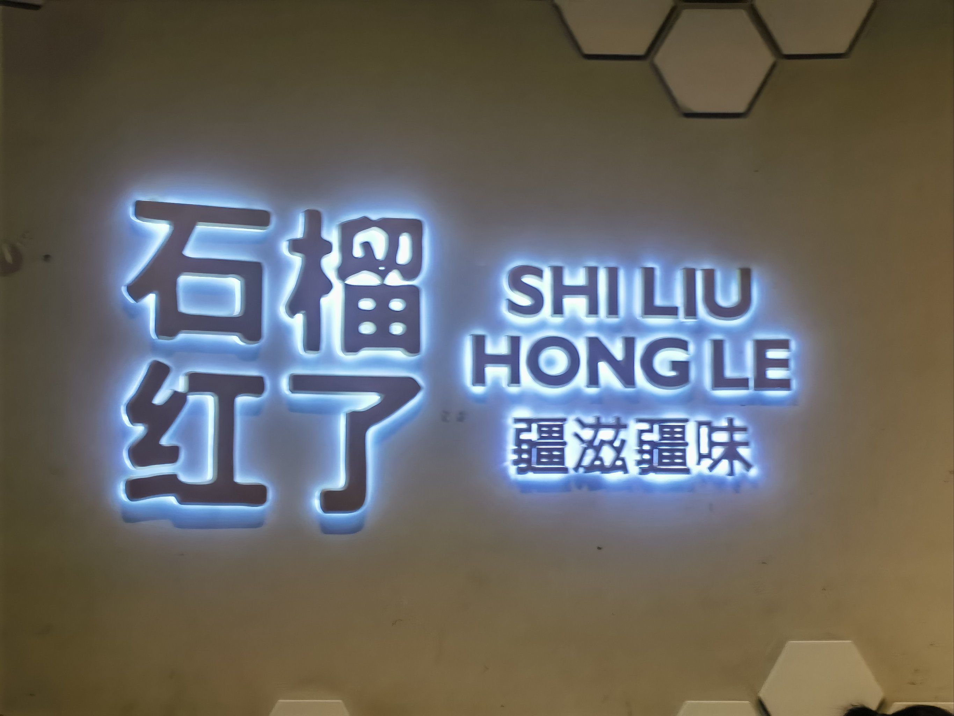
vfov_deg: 17.6
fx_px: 2315
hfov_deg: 23.3
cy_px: 358
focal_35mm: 84
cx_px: 477
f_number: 1.9
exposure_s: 1/99
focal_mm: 6.67
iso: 80
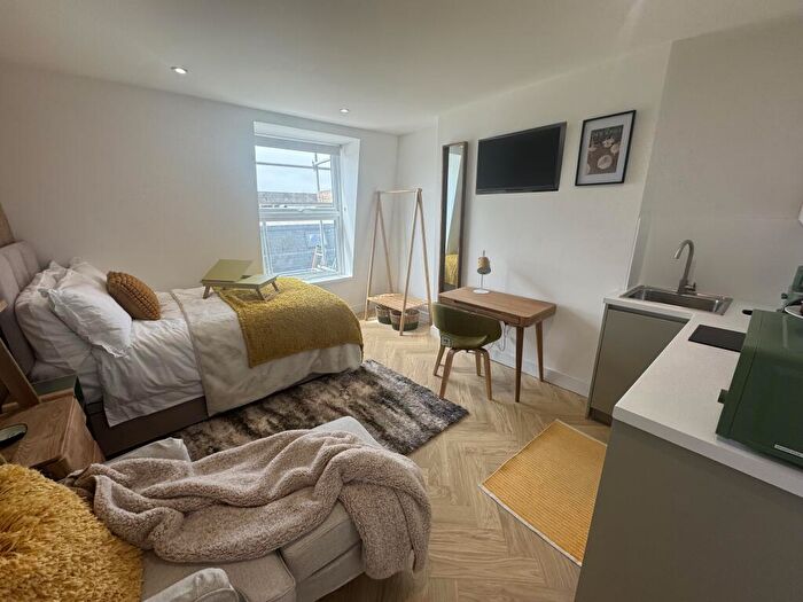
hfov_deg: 102.1
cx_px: 402
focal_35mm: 14
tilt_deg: -16.2
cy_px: 301
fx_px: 325
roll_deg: +0.1
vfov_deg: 85.7
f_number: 2.2
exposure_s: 1/141
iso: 40
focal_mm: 2.22
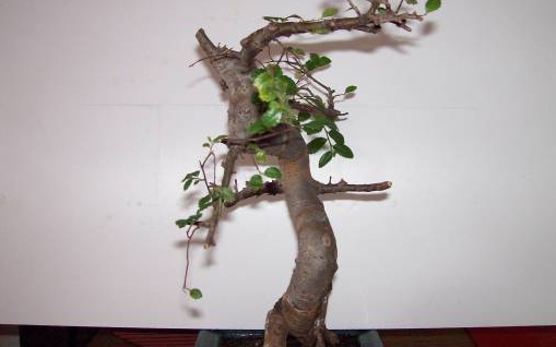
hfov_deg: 44.4
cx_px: 285
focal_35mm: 45
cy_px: 156
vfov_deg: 28.6
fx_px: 682
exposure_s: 1/64
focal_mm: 6
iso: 140
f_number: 2.7
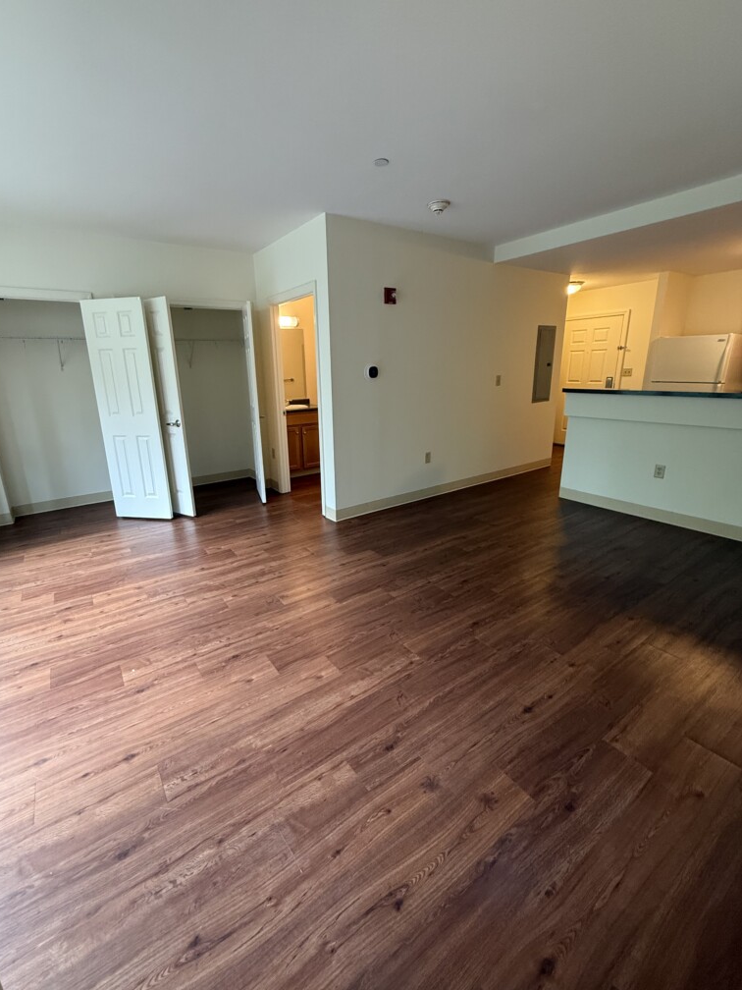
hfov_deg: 81.6
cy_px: 483
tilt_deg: -15.1
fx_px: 429
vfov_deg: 98.2
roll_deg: +1.0
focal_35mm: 15
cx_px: 345
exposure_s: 1/60
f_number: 2.2
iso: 320
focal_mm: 2.22
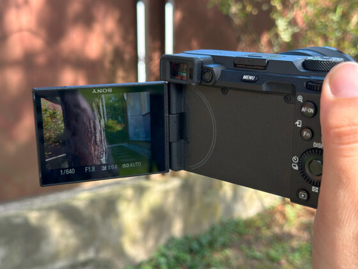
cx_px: 179
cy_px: 134
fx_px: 496
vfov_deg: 30.3
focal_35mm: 48
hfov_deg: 39.7
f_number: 1.78
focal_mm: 6.86
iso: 80
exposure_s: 1/399
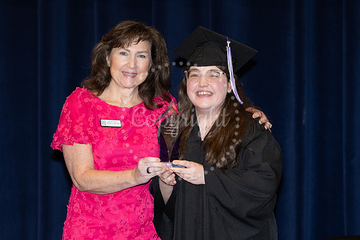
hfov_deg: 9.5
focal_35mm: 216
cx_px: 180
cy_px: 133
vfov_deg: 6.4
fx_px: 2158
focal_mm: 180
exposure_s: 1/160
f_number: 5.6
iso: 1000
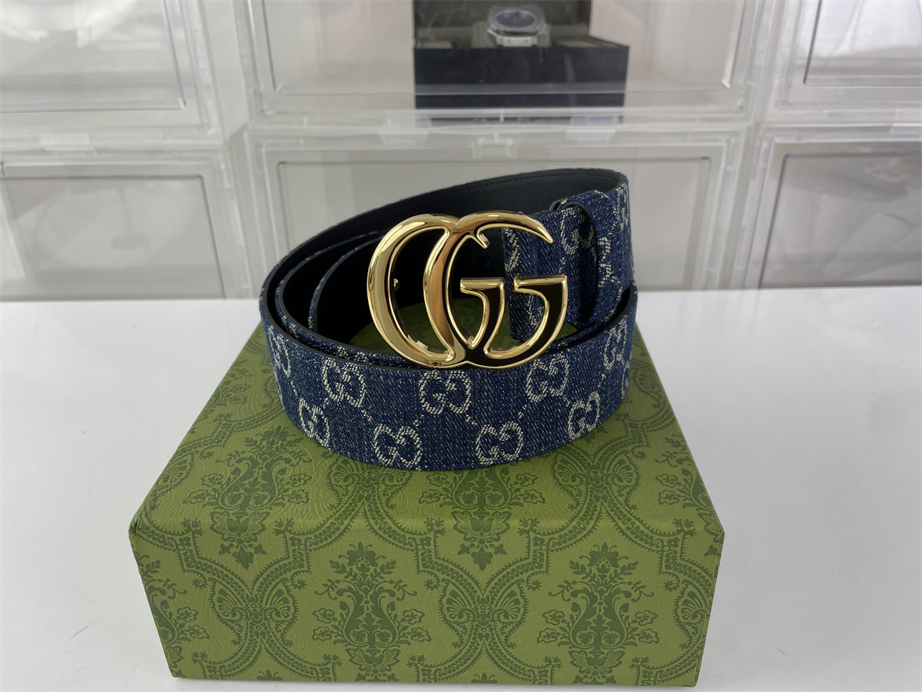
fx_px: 693
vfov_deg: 53.1
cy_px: 346
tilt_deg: -29.4
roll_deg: +0.8
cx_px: 461
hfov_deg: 67.3
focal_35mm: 26
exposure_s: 1/161
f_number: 1.6
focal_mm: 4.2
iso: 32
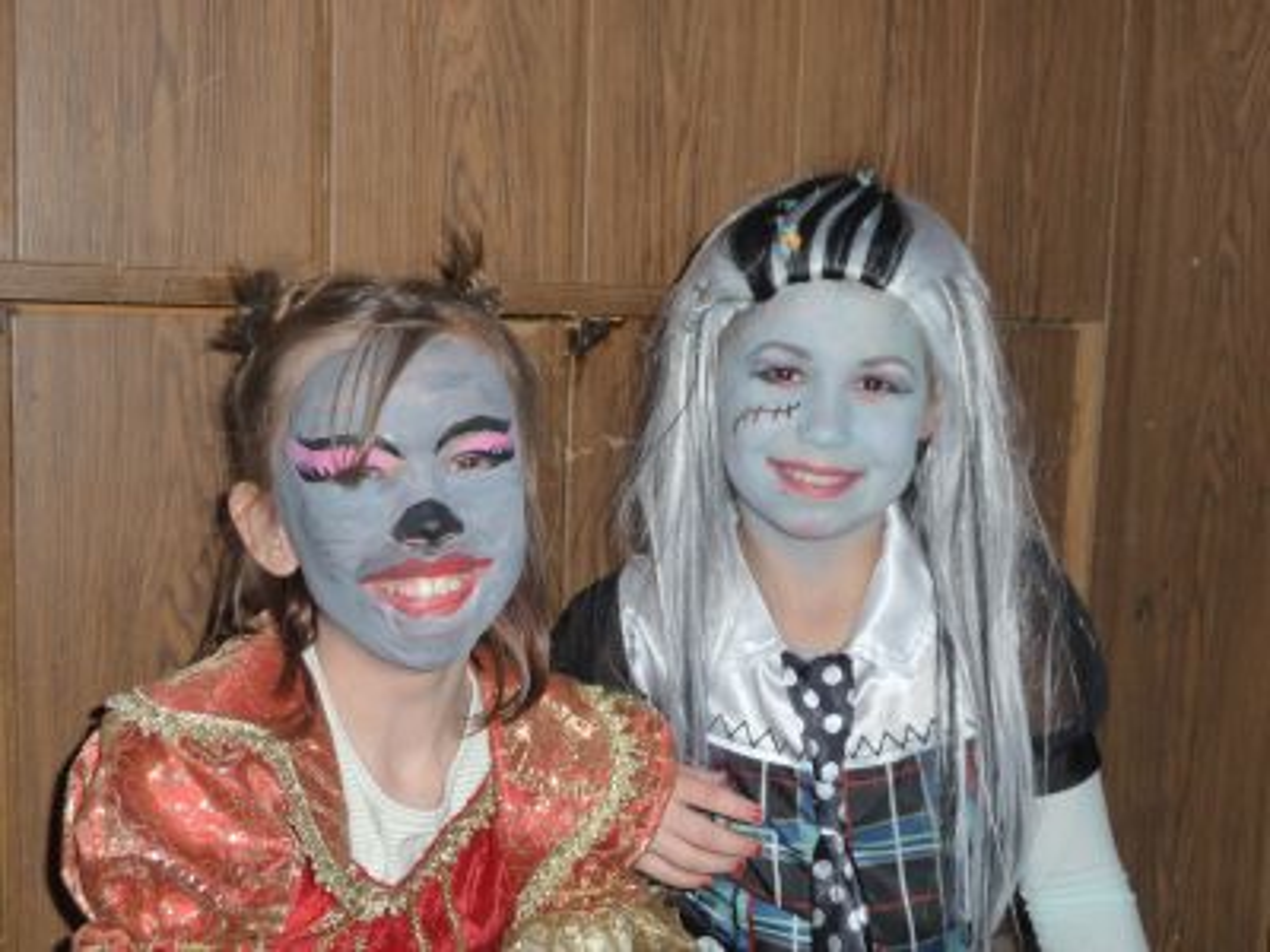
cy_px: 476
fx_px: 1468
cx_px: 635
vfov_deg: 36.0
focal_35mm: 40
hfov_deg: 46.8
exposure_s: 1/30
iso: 160
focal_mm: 6.7
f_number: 3.9
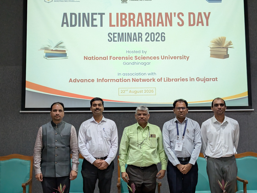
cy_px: 96
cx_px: 128
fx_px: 364
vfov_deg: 29.7
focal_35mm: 49
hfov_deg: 38.9
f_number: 1.68
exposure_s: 1/196
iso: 587
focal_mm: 6.9
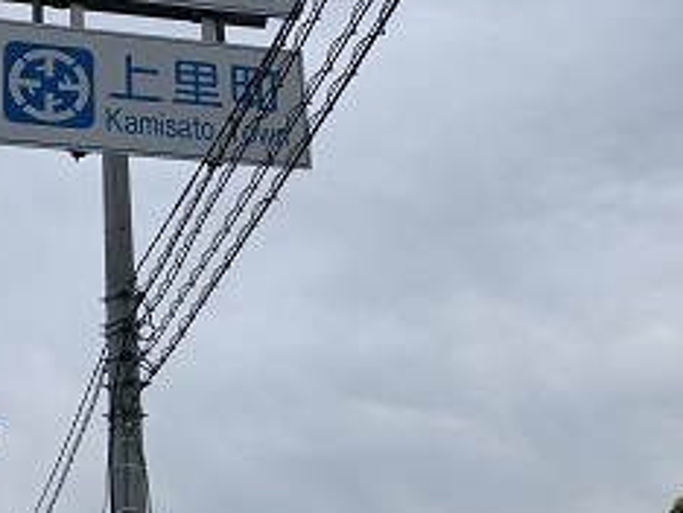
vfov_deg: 24.4
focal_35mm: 60
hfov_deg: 31.4
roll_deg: +1.3
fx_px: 1185
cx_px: 143
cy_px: 281
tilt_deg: +24.9
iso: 25
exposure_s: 1/2545
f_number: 1.8
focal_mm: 4.25
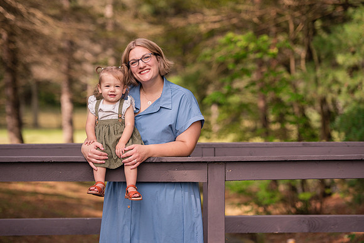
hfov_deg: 16.7
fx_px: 1237
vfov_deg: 11.2
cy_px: 122
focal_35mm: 122
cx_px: 182
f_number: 3.2
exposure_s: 1/1250
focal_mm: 120
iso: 400
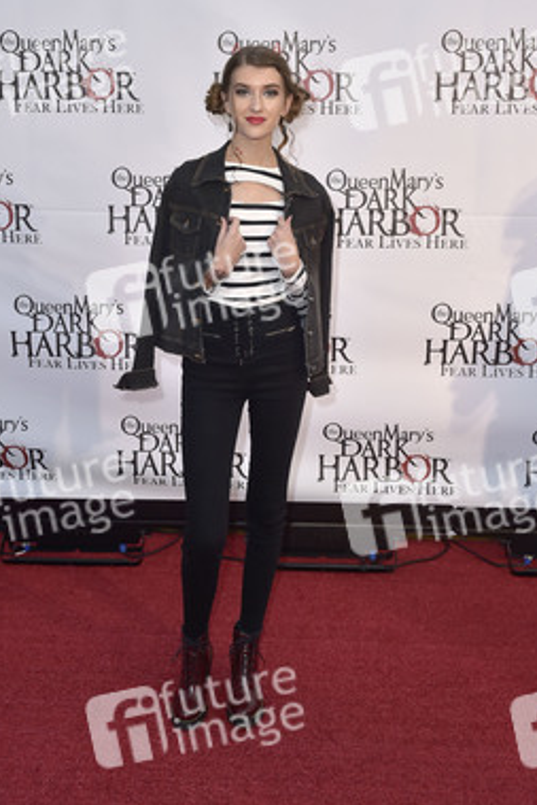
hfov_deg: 35.1
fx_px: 849
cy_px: 399
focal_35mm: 38
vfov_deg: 50.7
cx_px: 258
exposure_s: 1/250
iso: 250
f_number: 5.6
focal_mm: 36
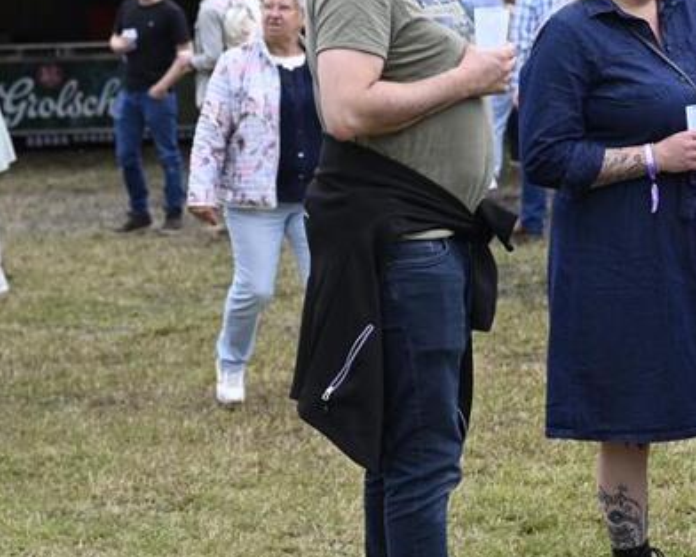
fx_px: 3030
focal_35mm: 147
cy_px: 216
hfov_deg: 12.8
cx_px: 781
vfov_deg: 10.5
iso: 280
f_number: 4
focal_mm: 62
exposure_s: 1/500
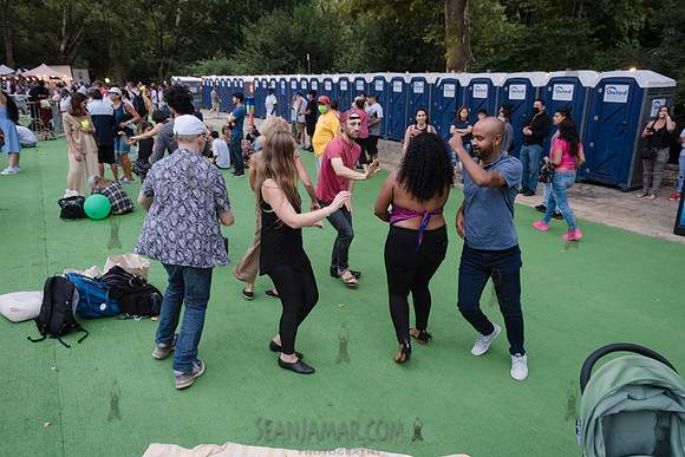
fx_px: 488
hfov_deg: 70.1
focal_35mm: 26
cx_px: 342
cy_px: 228
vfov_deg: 50.2
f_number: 4
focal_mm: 24
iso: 2500
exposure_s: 1/125
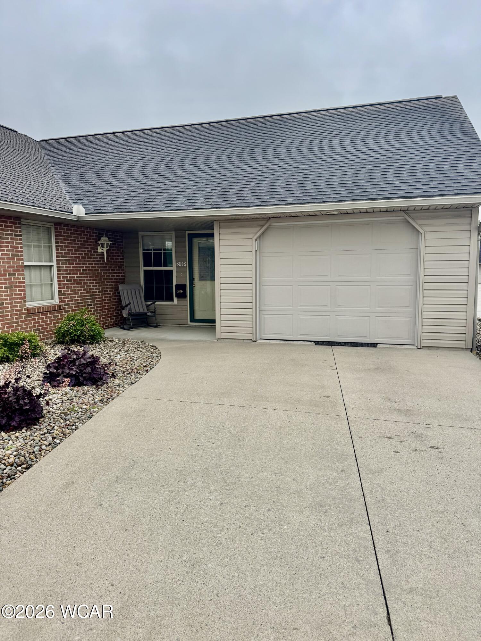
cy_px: 320
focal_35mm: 24
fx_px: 445
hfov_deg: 56.8
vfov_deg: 71.6
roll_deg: +1.5
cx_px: 240
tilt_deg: -6.7
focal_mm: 6.76
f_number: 1.78
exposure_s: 1/1980
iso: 80
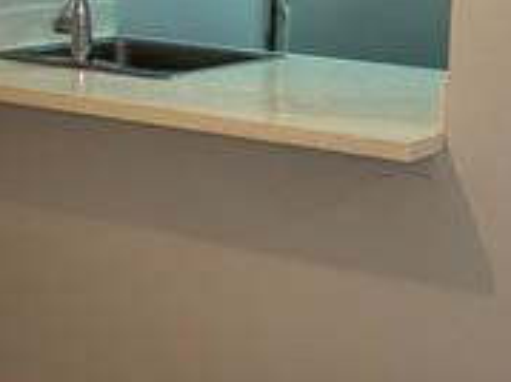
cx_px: 360
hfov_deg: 21.0
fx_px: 1372
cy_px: 43
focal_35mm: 93
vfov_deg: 15.7
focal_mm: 5.96
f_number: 1.6
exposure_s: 1/60
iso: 80
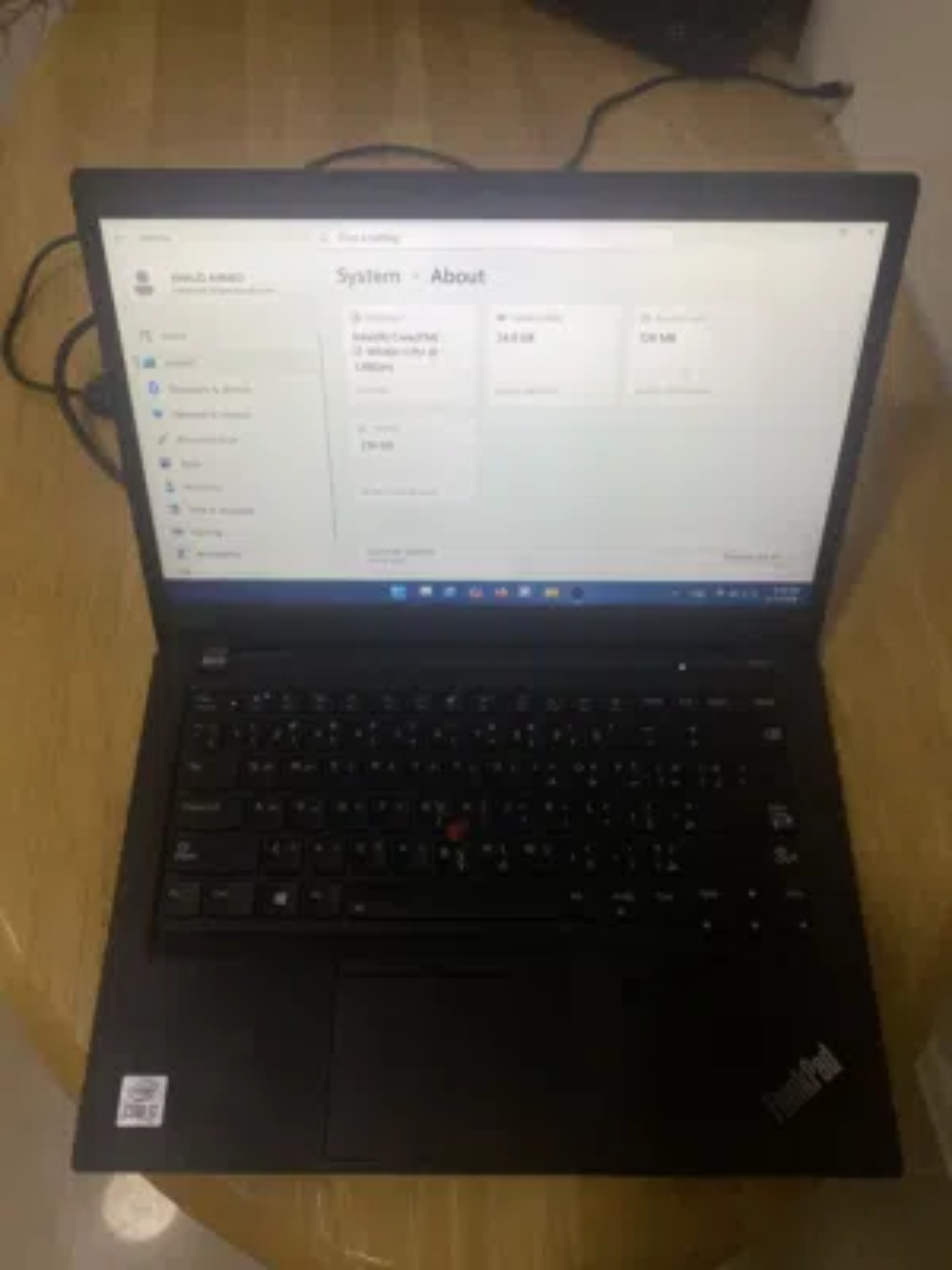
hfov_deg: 53.1
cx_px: 476
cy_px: 635
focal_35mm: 26
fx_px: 953
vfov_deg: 67.3
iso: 100
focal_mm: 4.25
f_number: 1.8
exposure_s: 1/121
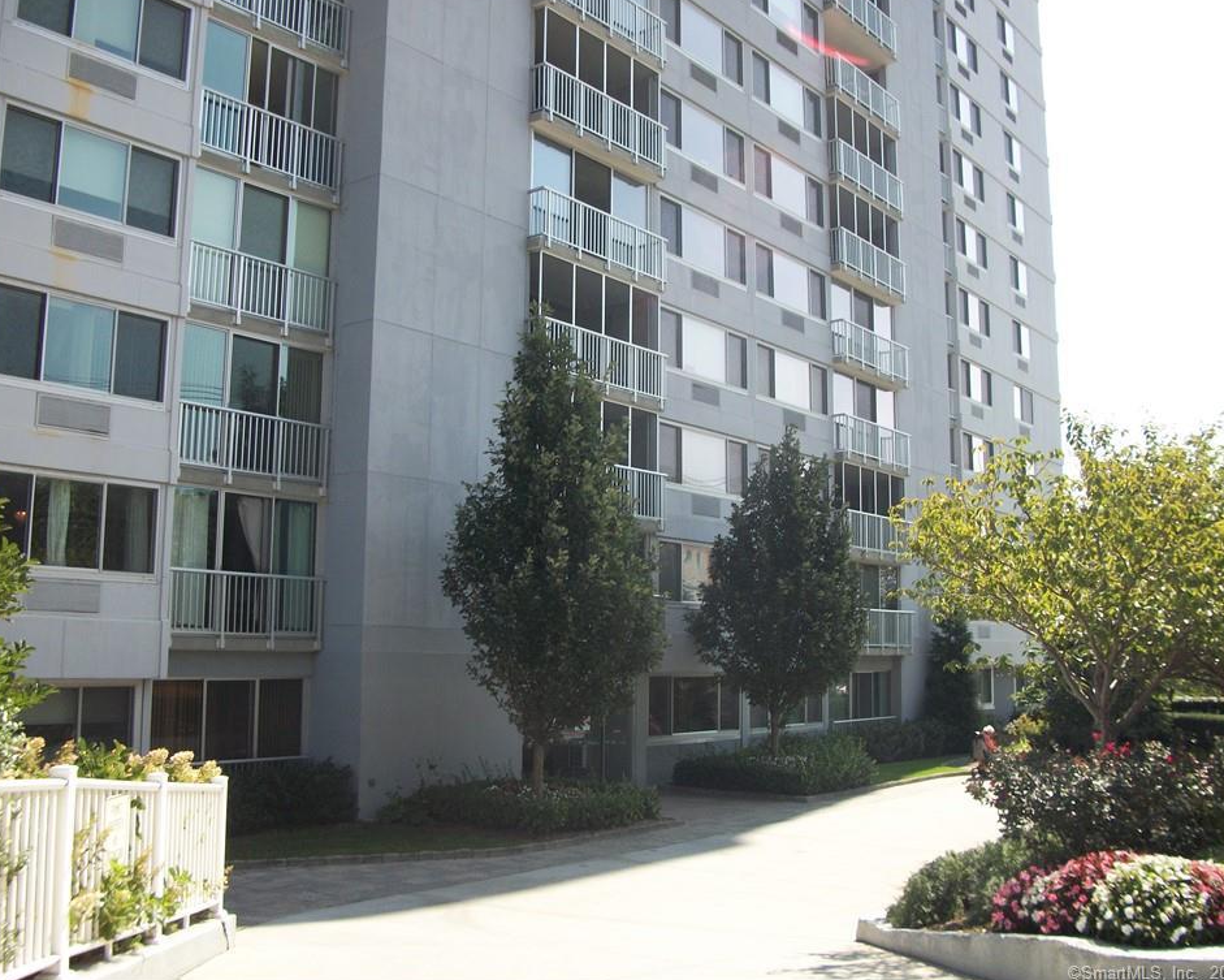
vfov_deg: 43.4
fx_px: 1232
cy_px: 485
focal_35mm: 34
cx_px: 589
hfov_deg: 52.8
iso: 80
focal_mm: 5.7
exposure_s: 1/100
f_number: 8.8
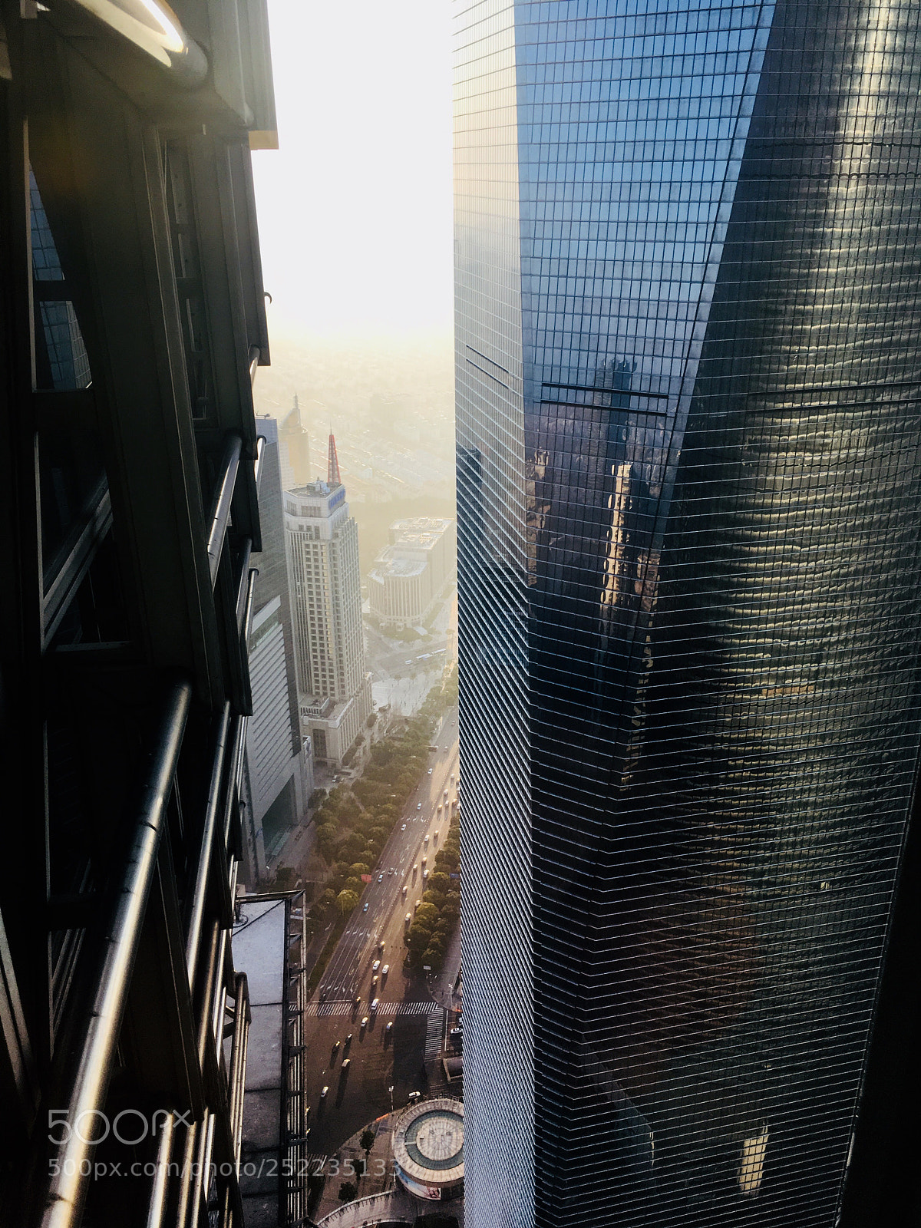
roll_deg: +0.9
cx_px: 460
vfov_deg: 61.7
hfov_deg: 48.2
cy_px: 614
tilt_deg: -22.4
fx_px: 1029
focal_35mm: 29
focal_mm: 4.15
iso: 32
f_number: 2.2
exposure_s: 1/50
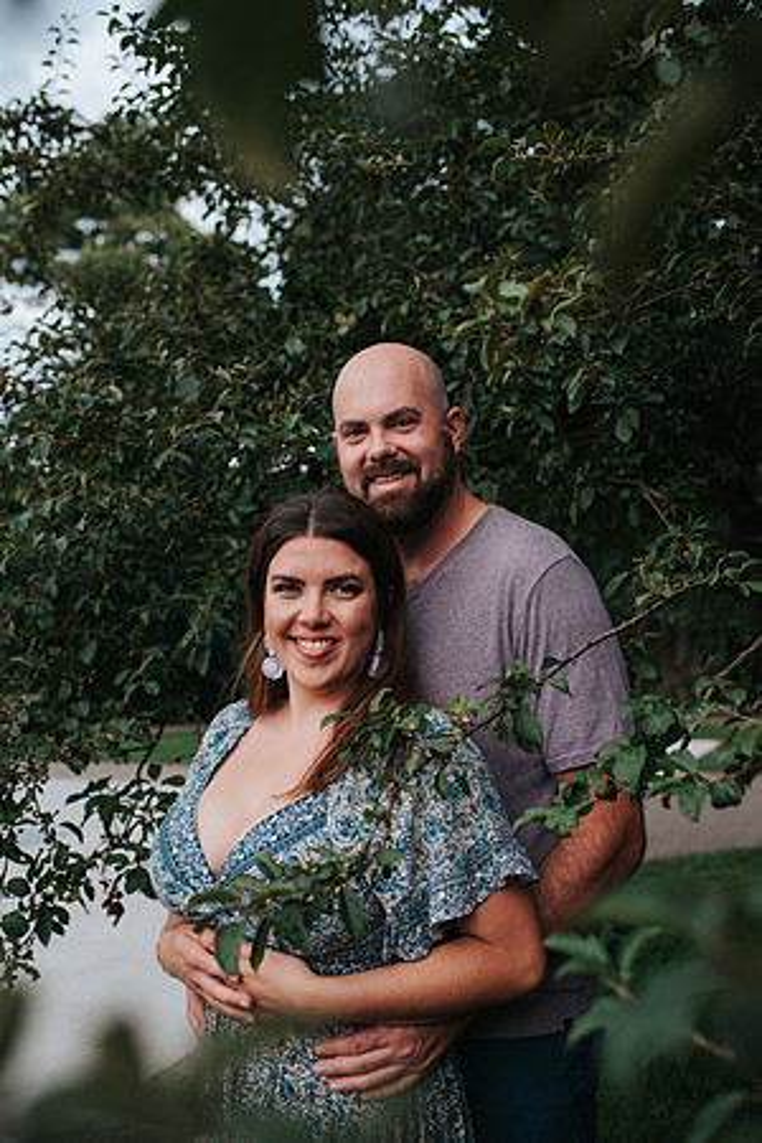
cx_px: 381
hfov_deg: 37.9
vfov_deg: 54.4
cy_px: 572
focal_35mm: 35
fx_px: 1111
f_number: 2.8
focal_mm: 35
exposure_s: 1/1250
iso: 1000
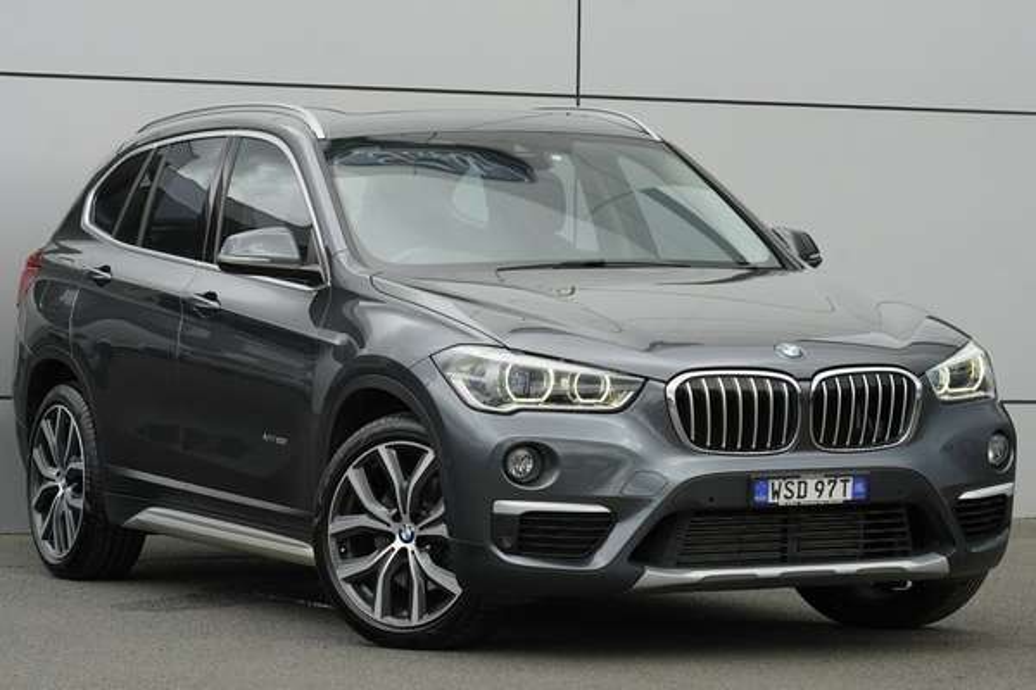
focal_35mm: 105
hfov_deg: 19.5
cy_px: 345
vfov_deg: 13.0
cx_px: 518
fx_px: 3021
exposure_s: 1/640
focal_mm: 105
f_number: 7.1
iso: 1000
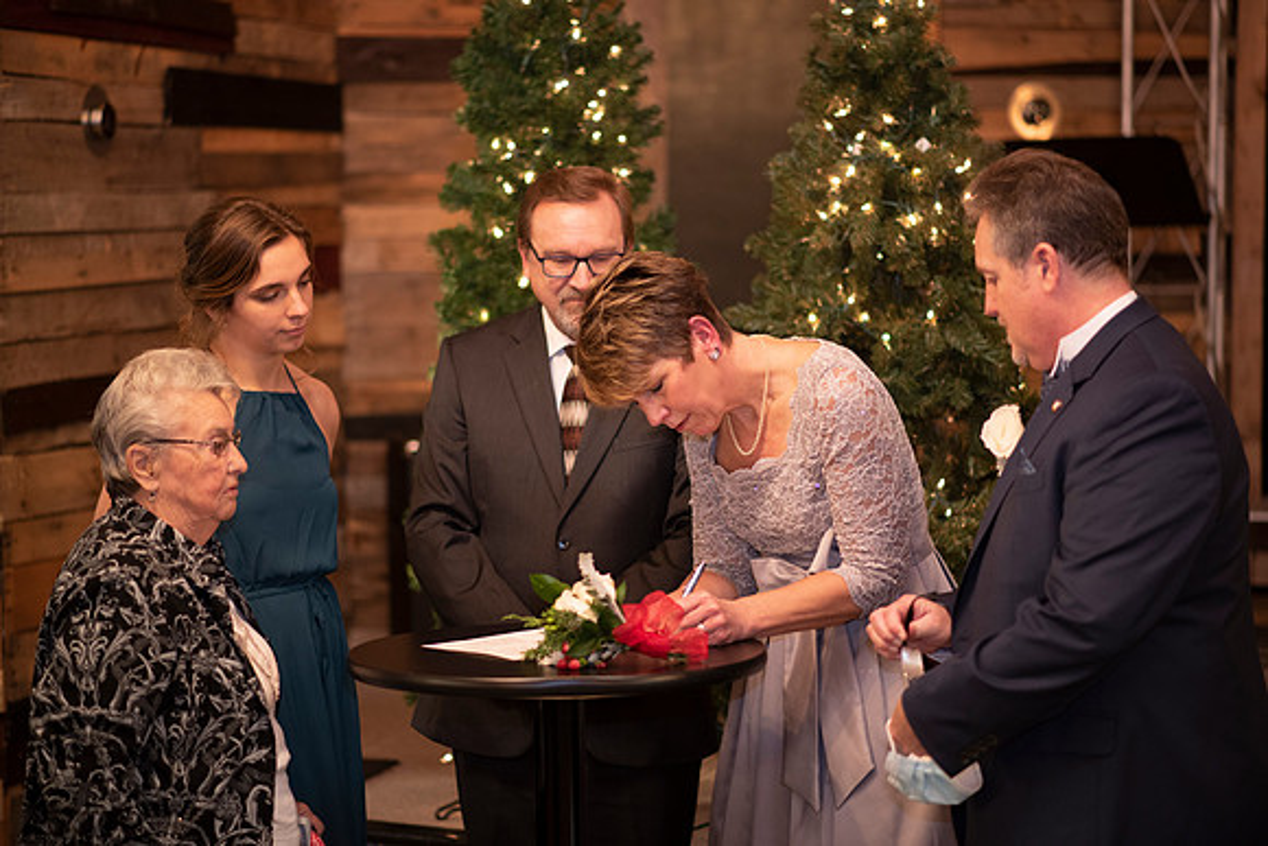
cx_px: 634
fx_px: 2994
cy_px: 423
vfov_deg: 16.1
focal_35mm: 85
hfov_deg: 23.9
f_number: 1.8
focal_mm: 85
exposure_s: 1/160
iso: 1000
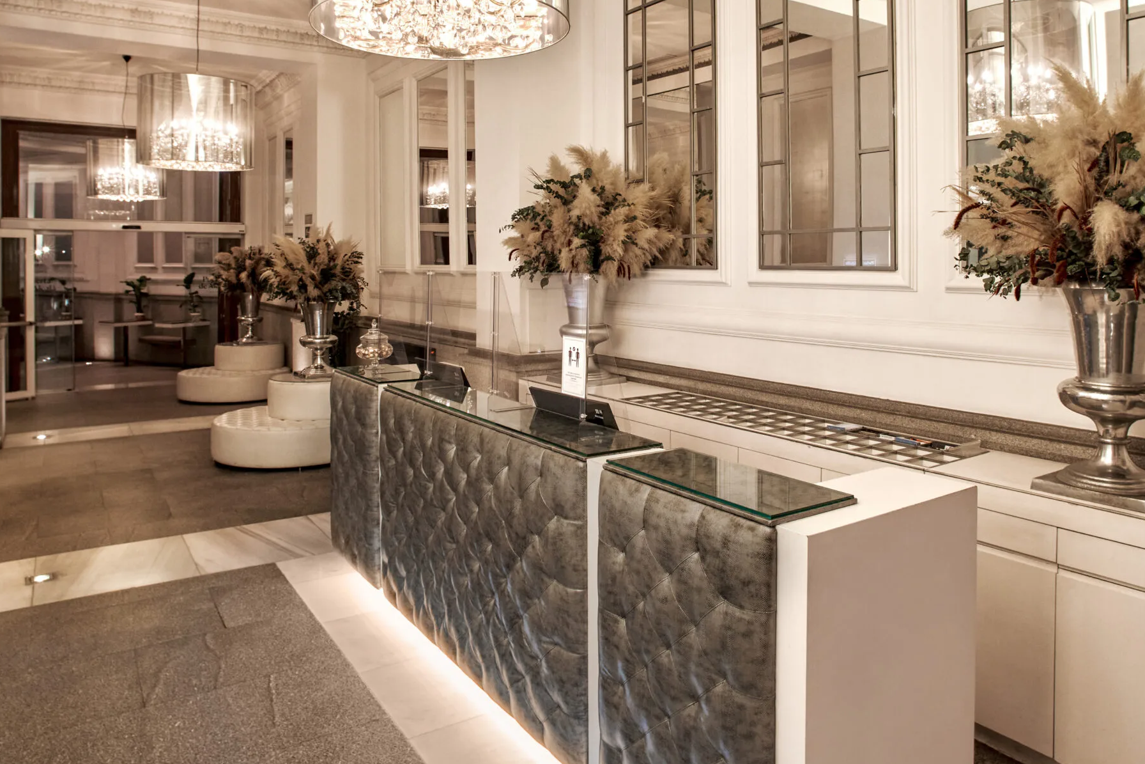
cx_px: 454
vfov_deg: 59.8
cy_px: 229
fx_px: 636
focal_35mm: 20
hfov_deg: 82.9
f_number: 8
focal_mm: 14
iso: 400
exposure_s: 1/20
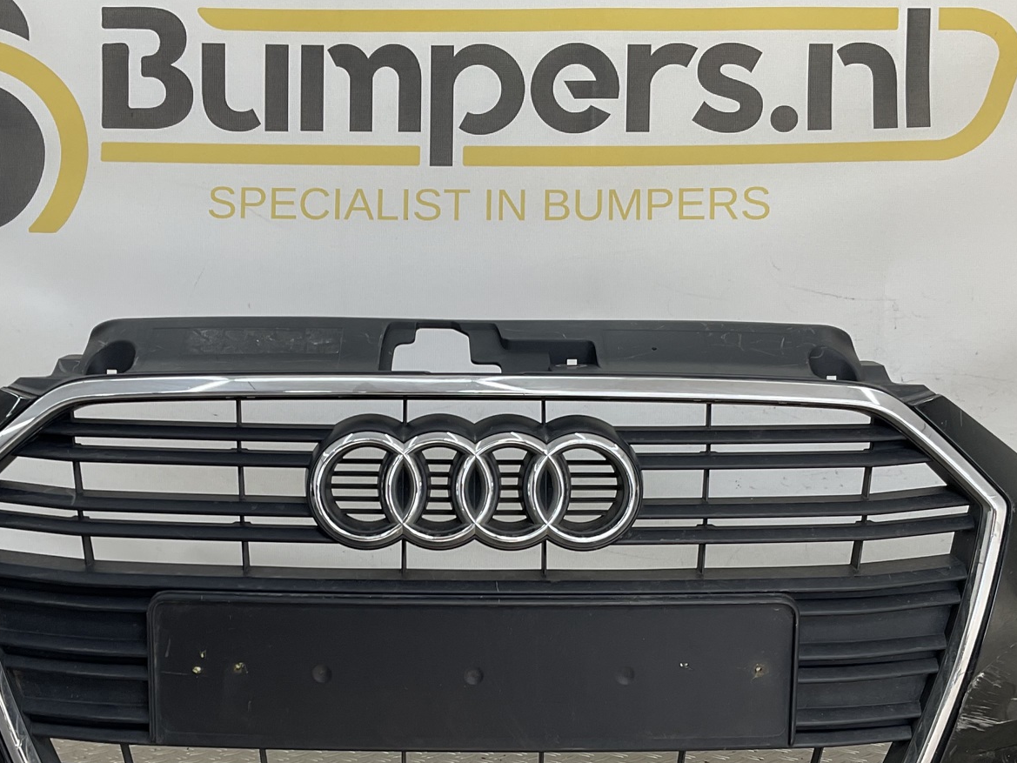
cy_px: 541
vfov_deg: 28.8
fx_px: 1469
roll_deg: -1.0
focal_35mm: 50
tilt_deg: -6.0
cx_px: 471
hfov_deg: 38.2
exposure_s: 1/173
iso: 16
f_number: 1.8
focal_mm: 3
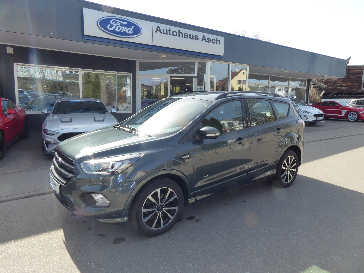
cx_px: 182
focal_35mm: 24
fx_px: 252
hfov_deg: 71.6
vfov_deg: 56.8
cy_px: 136
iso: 125
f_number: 6.3
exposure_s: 1/80
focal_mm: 4.3
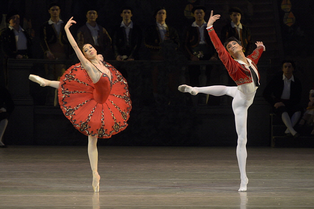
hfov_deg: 6.9
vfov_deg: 4.6
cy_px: 104
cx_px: 157
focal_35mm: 300
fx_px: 2617
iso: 2000
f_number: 5.6
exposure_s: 1/200
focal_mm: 300
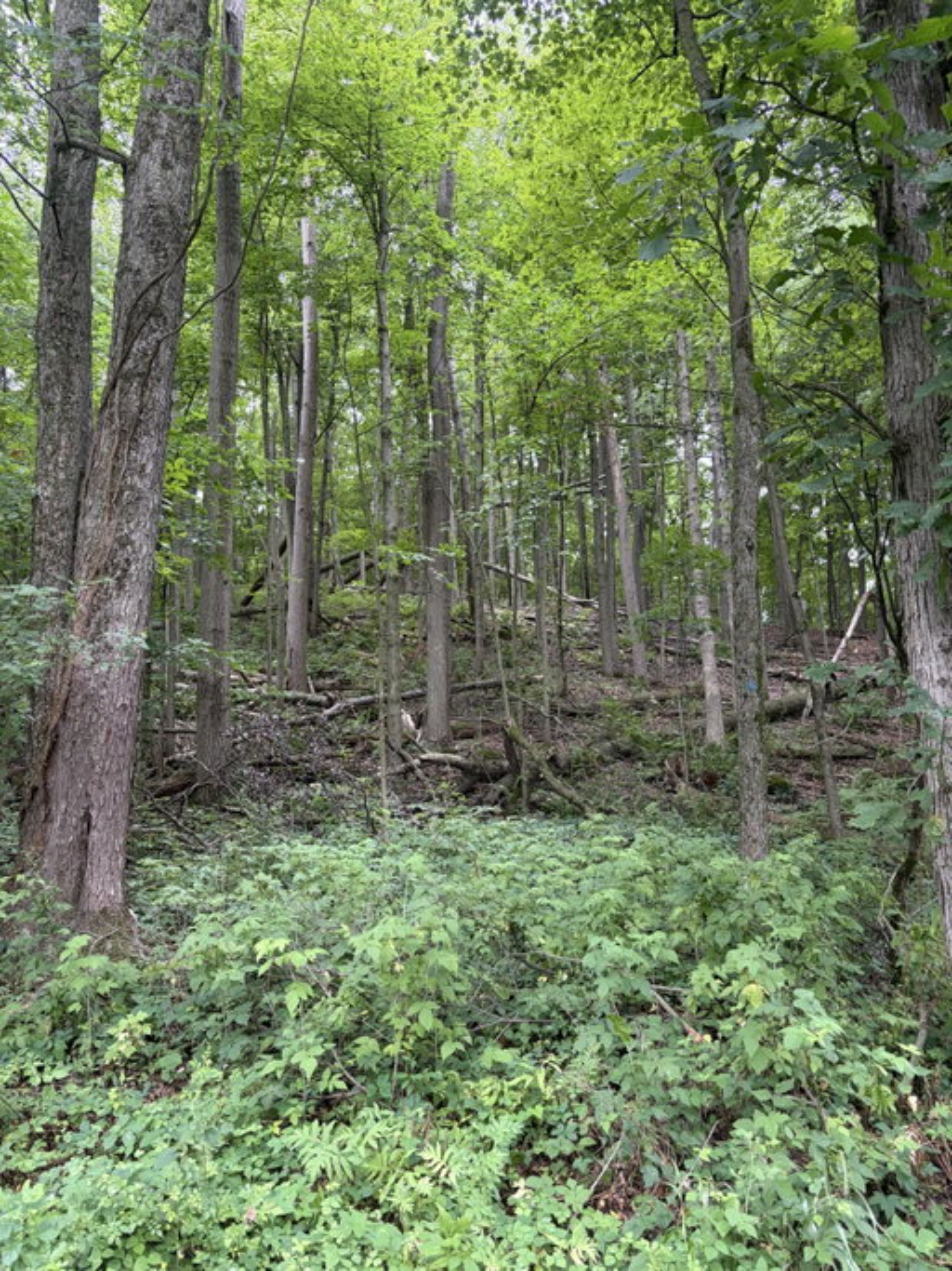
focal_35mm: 26
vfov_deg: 67.3
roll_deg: +4.5
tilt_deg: +13.7
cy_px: 636
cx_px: 476
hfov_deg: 53.0
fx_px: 954
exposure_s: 1/77
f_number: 1.6
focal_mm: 5.96
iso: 125
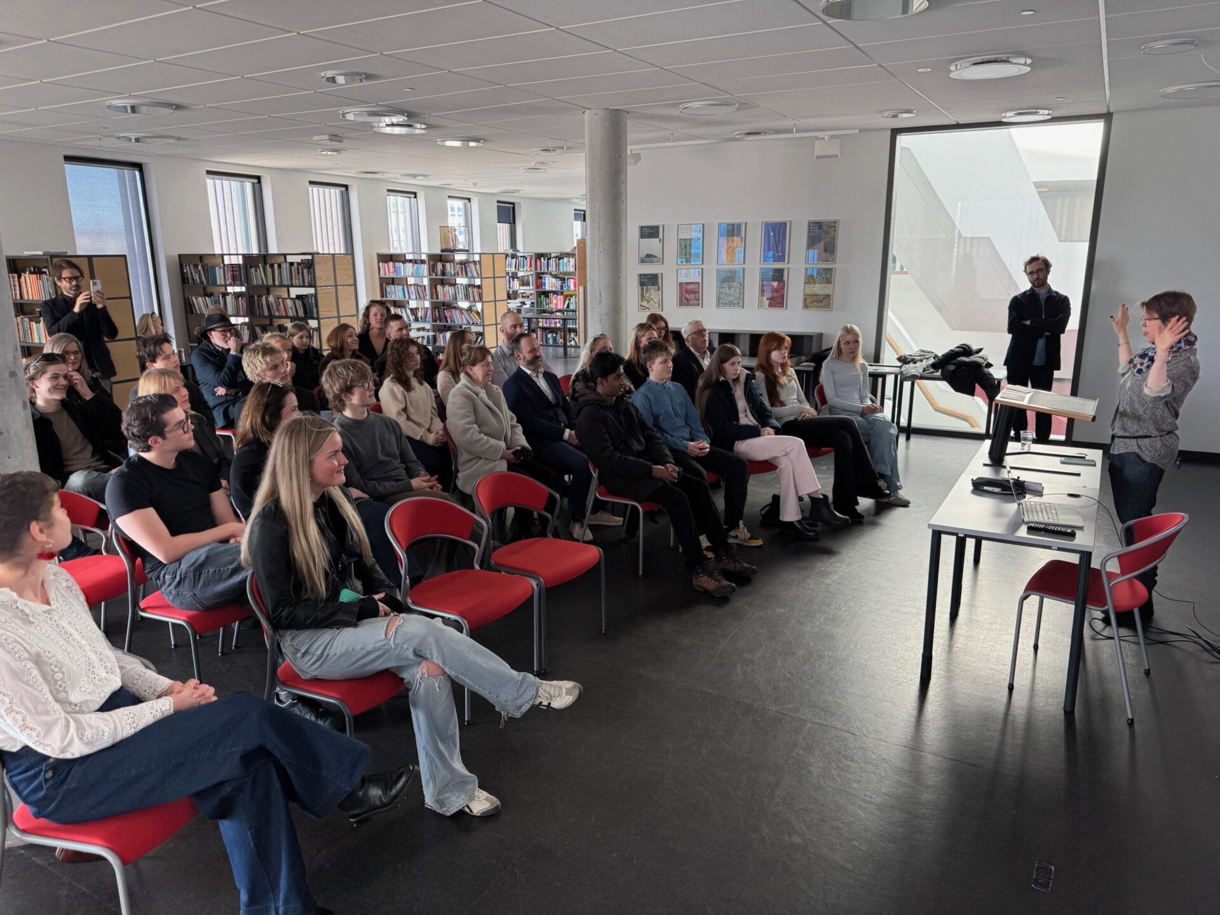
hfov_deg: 71.6
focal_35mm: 24
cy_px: 458
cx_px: 610
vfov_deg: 56.8
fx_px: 846
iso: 80
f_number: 1.78
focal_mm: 6.76
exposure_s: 1/121
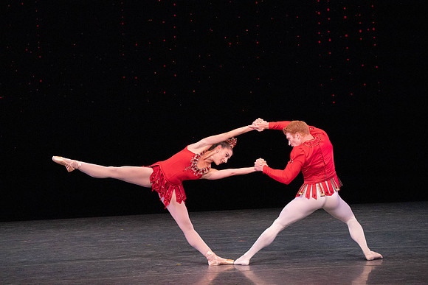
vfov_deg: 3.9
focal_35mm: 355
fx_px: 4221
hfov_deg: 5.8
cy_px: 142
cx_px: 214
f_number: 11
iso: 16000
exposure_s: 1/500
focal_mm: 355
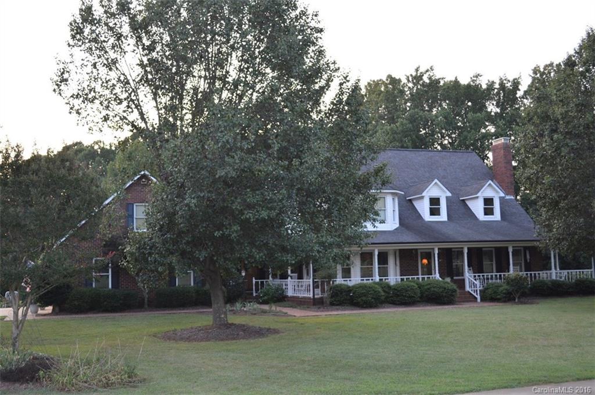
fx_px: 693
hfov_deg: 46.5
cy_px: 198
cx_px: 298
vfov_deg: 31.8
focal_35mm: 42
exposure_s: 1/100
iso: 400
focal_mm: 28
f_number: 4.5
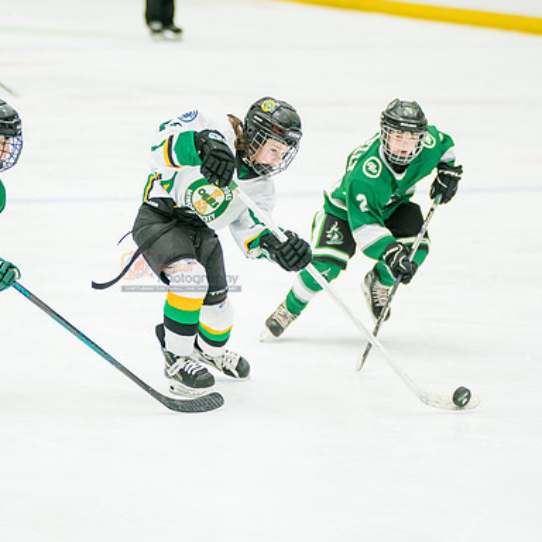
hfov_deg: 7.1
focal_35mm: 246
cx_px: 211
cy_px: 266
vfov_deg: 7.1
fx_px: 4358
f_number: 3.2
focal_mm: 148
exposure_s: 1/1600
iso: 3200
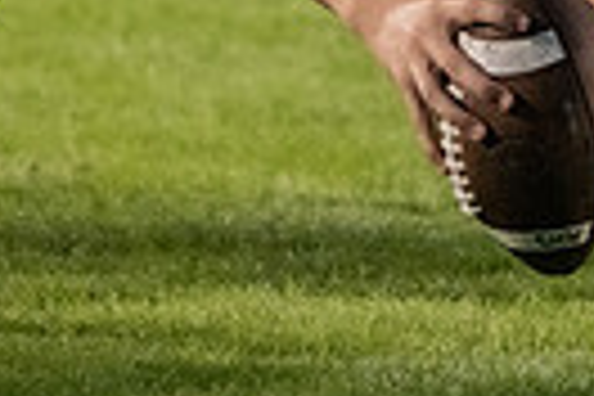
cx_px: 482
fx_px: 16994
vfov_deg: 1.3
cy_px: -358
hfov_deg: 2.0
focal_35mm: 1030
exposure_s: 1/800
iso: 8000
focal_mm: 235
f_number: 5.6
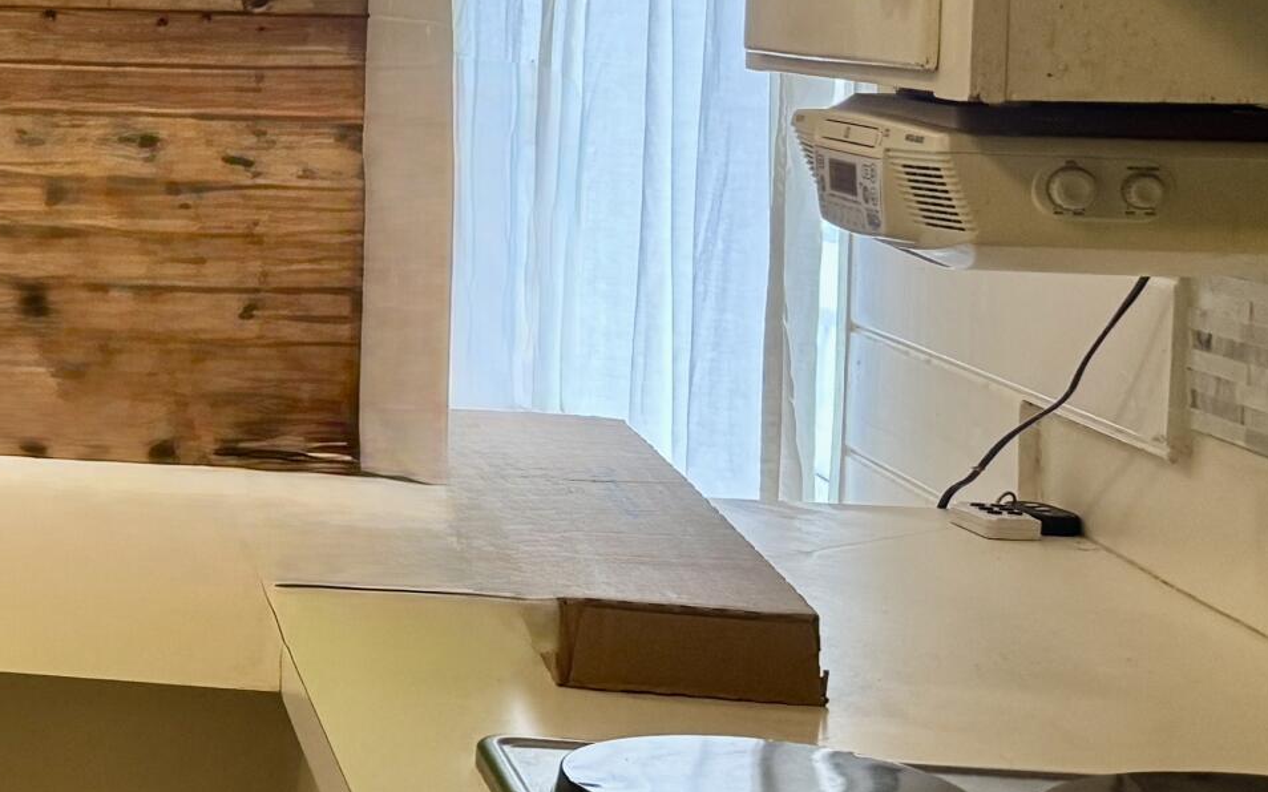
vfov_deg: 16.2
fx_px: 2764
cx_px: -516
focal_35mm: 80
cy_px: 122
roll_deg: -0.7
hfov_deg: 22.3
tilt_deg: -3.5
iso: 160
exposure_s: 1/60
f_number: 1.78
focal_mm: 6.76
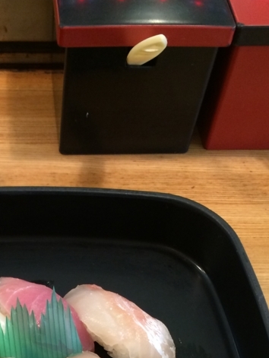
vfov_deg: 29.0
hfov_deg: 22.7
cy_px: 349
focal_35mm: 63
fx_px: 652
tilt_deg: -55.4
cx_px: 24
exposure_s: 1/30
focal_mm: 4.15
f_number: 2.2
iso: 125
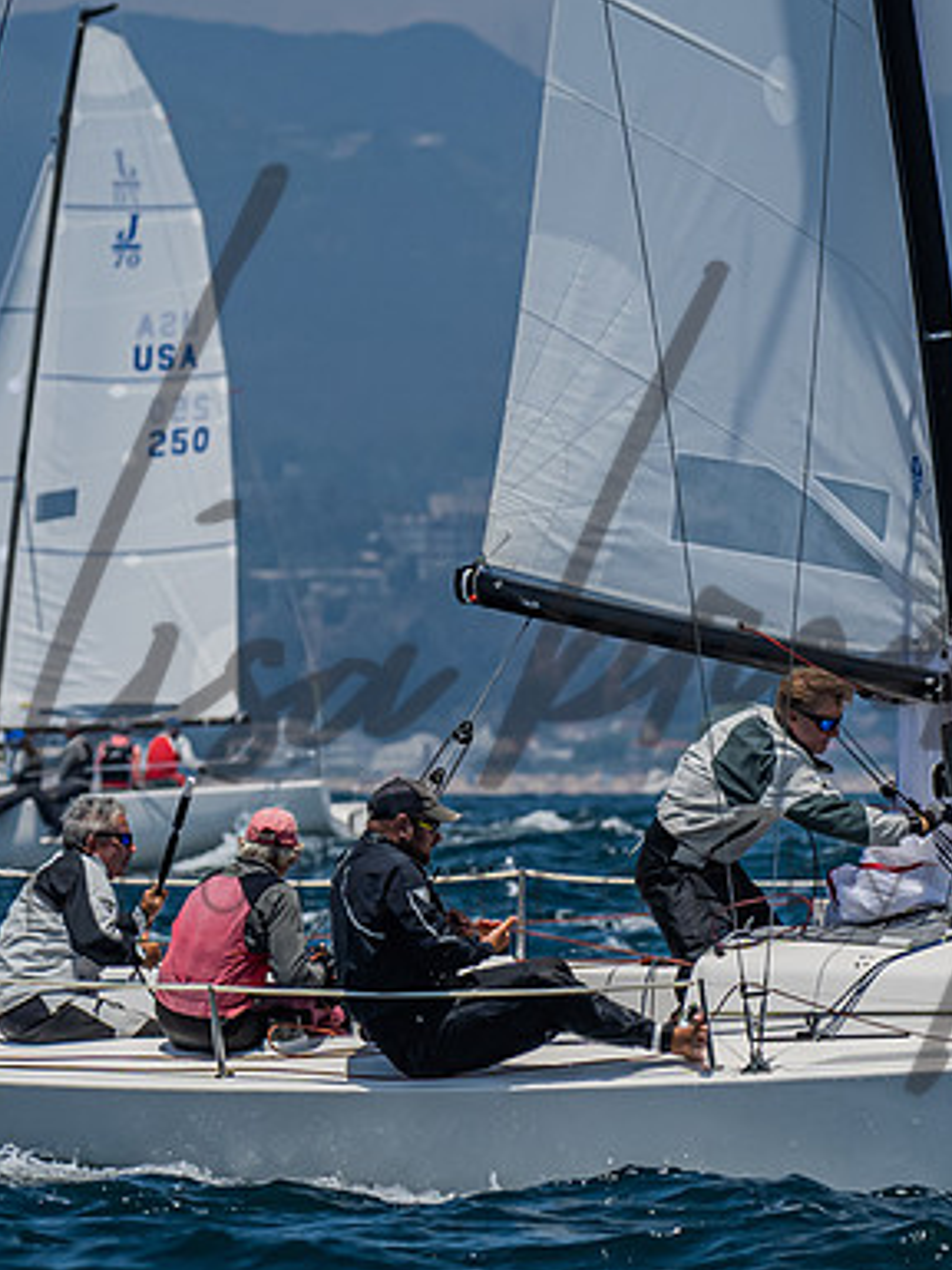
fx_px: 23101
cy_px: 1054
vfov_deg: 3.1
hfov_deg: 2.4
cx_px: 873
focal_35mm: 630
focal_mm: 220
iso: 400
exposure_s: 1/2500
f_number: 6.3
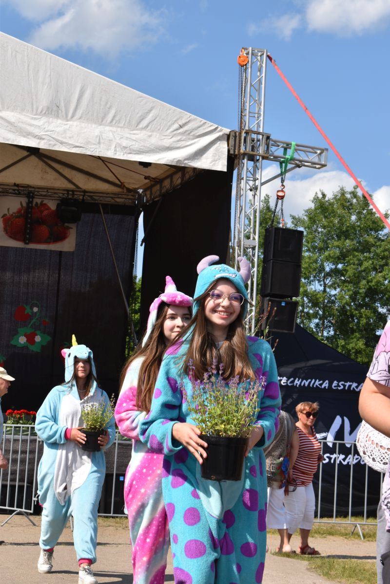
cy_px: 292
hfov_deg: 16.6
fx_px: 1341
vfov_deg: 24.6
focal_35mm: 82
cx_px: 195
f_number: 11
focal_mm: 55
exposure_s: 1/200
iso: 100
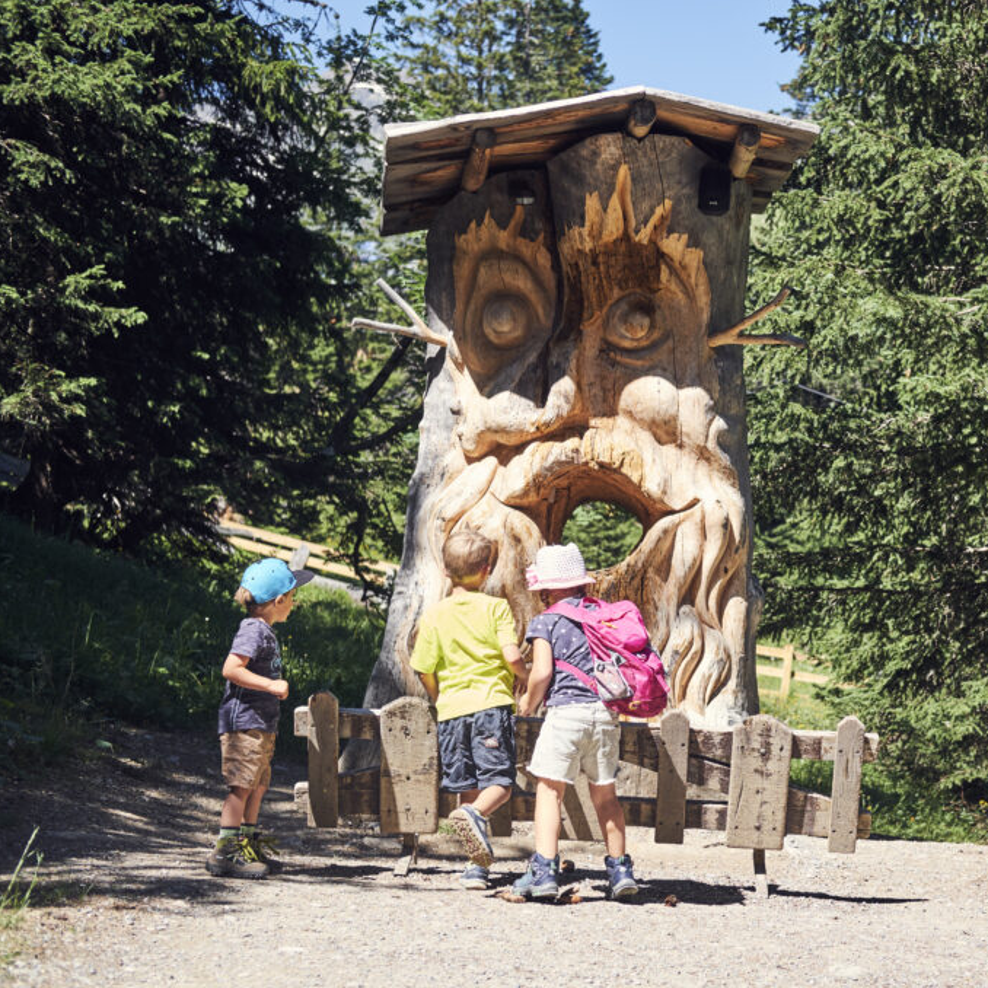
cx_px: 742
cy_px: 495
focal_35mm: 68
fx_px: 2196
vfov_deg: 25.4
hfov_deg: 25.1
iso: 200
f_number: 2.8
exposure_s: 1/1600
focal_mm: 35
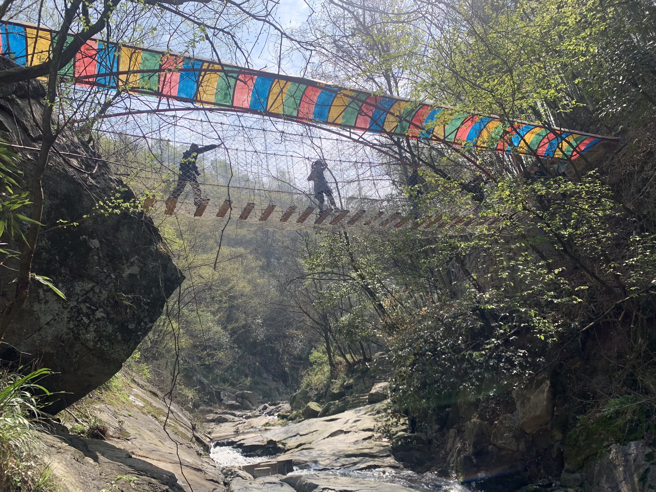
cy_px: 246
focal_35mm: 26
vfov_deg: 53.1
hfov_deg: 67.3
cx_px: 328
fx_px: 493
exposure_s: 1/1585
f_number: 1.8
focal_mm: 4.25
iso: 25
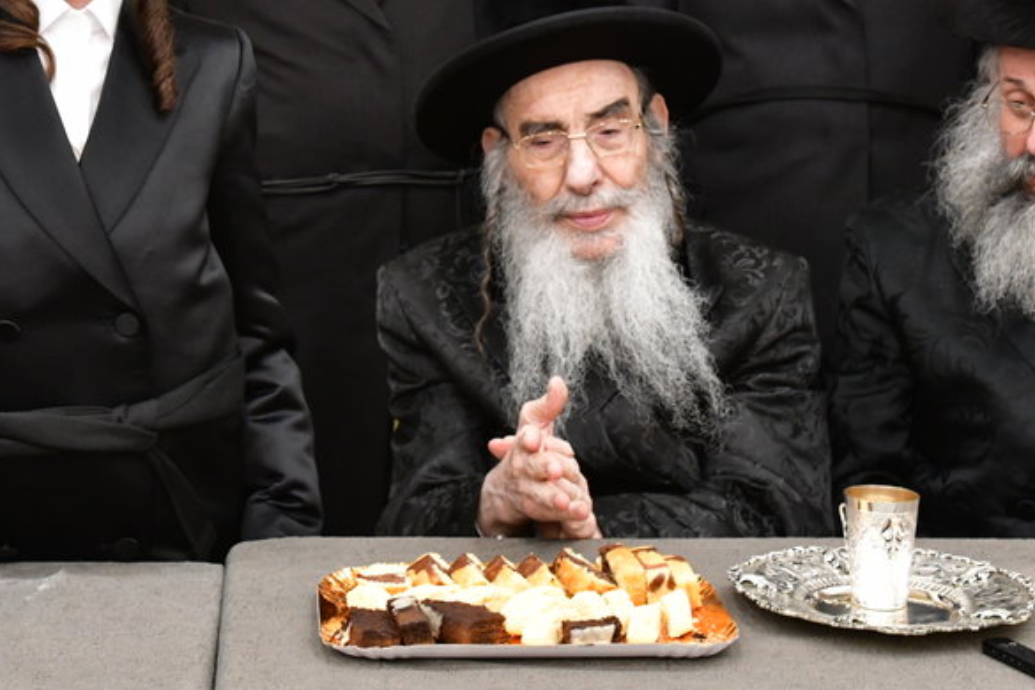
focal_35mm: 91
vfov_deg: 14.9
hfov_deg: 22.3
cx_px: 322
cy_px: 75
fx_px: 2616
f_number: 5.6
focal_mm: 38
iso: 4000
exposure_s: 1/100
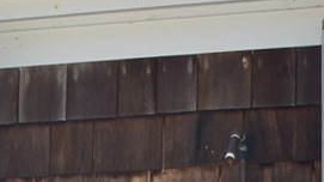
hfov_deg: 10.1
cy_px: 489
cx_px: 143
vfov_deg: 5.4
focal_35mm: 214
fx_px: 1837
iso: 100
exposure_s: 1/250
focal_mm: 18
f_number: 4.5
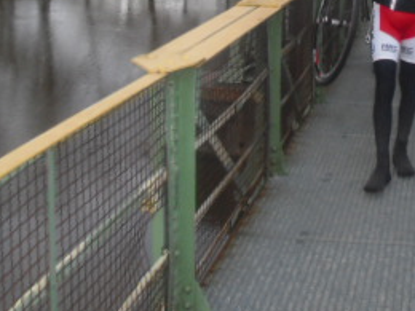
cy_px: -24
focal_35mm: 69
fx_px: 827
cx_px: 342
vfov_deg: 20.4
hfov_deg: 27.5
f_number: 2.6
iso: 200
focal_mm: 4.65
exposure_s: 1/500
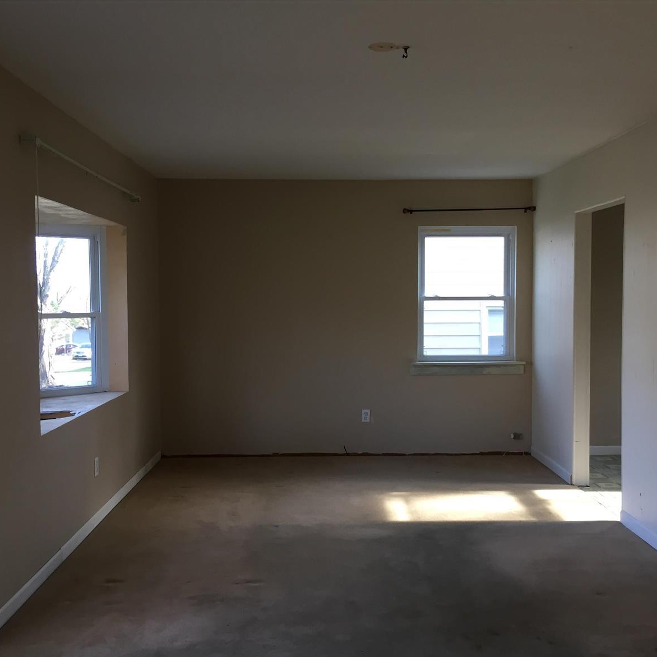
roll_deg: -0.2
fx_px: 752
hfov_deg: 47.2
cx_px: 344
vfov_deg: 47.2
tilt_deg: -1.5
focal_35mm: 35
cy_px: 336
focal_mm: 4.15
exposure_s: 1/30
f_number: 2.2
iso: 32
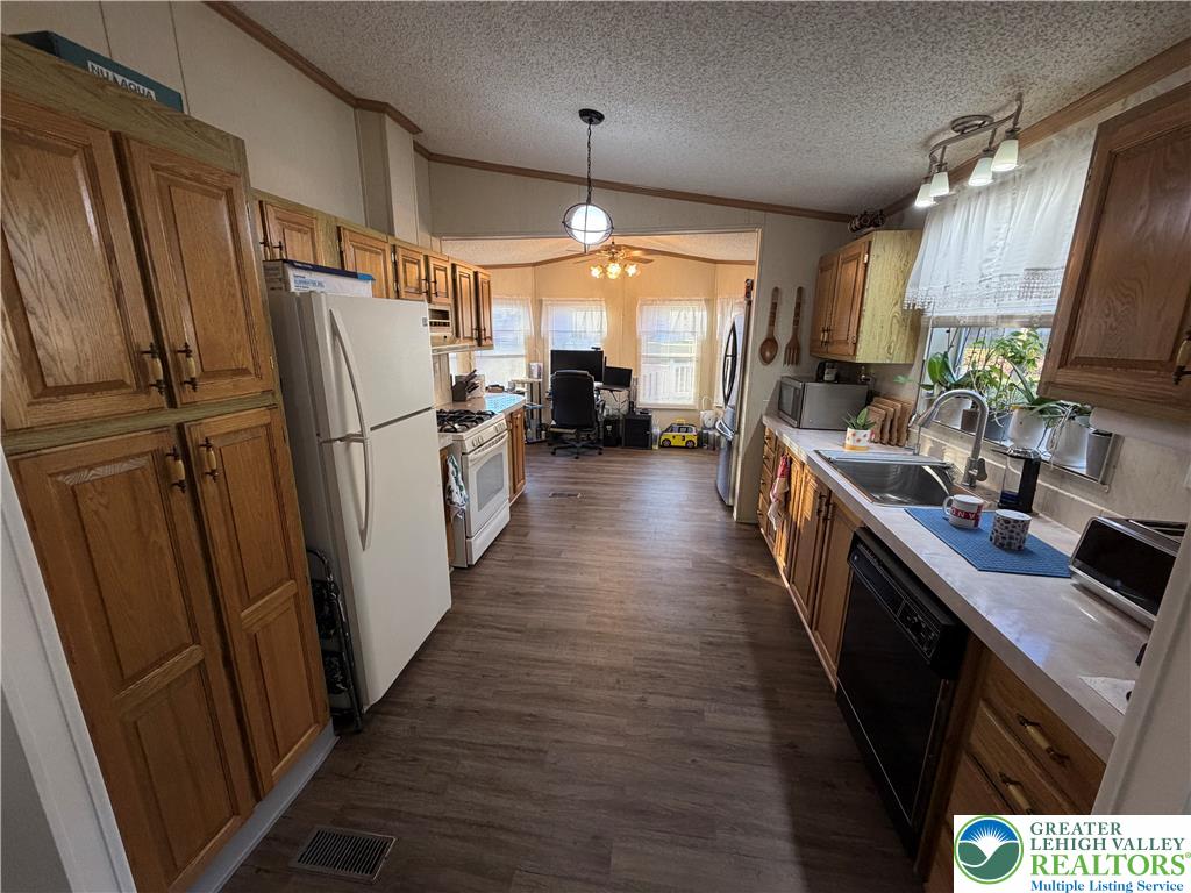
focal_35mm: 14
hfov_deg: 102.1
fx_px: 482
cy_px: 446
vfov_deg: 85.7
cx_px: 596
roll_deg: +0.2
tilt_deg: -13.1
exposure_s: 1/120
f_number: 2.2
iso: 160
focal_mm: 2.22
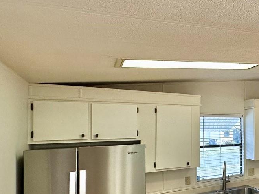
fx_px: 254
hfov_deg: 42.1
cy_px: 119
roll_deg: -1.3
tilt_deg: +0.8
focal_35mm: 34
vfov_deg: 41.5
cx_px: 288
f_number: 2.2
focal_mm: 2.22
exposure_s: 1/120
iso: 125
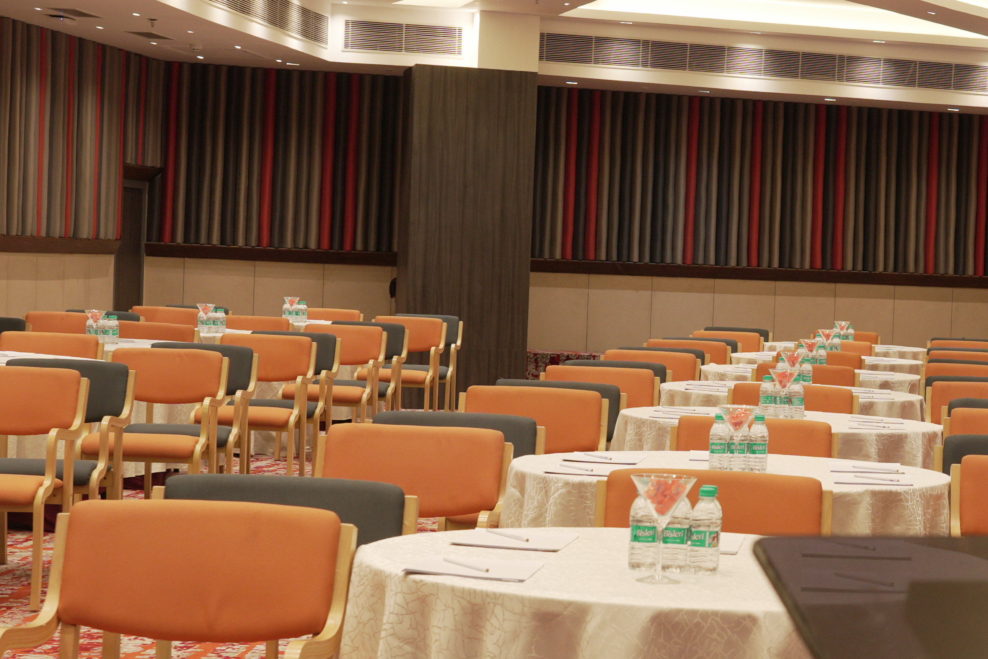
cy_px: 377
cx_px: 816
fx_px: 2607
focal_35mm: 95
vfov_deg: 14.4
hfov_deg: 21.2
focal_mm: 35
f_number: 5.6
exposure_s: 1/30
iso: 800
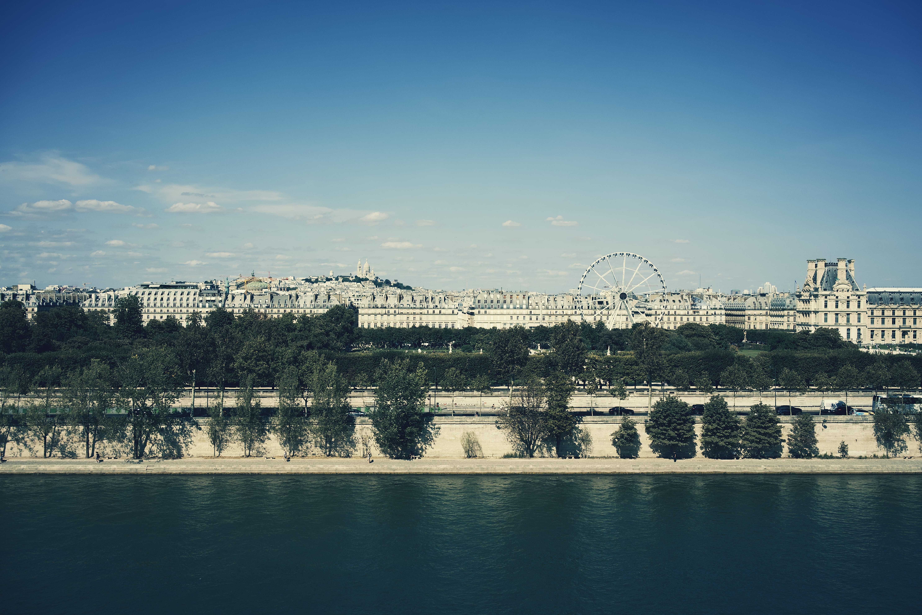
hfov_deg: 54.4
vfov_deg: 37.9
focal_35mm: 35
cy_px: 308
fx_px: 896
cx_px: 461
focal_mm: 35
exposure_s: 1/250
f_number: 11
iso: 100
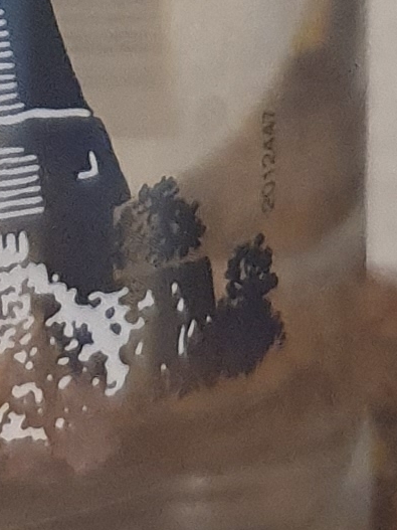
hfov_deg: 7.4
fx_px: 3044
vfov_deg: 9.3
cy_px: -536
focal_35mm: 199
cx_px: -135
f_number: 1.5
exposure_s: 1/50
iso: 400
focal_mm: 4.32
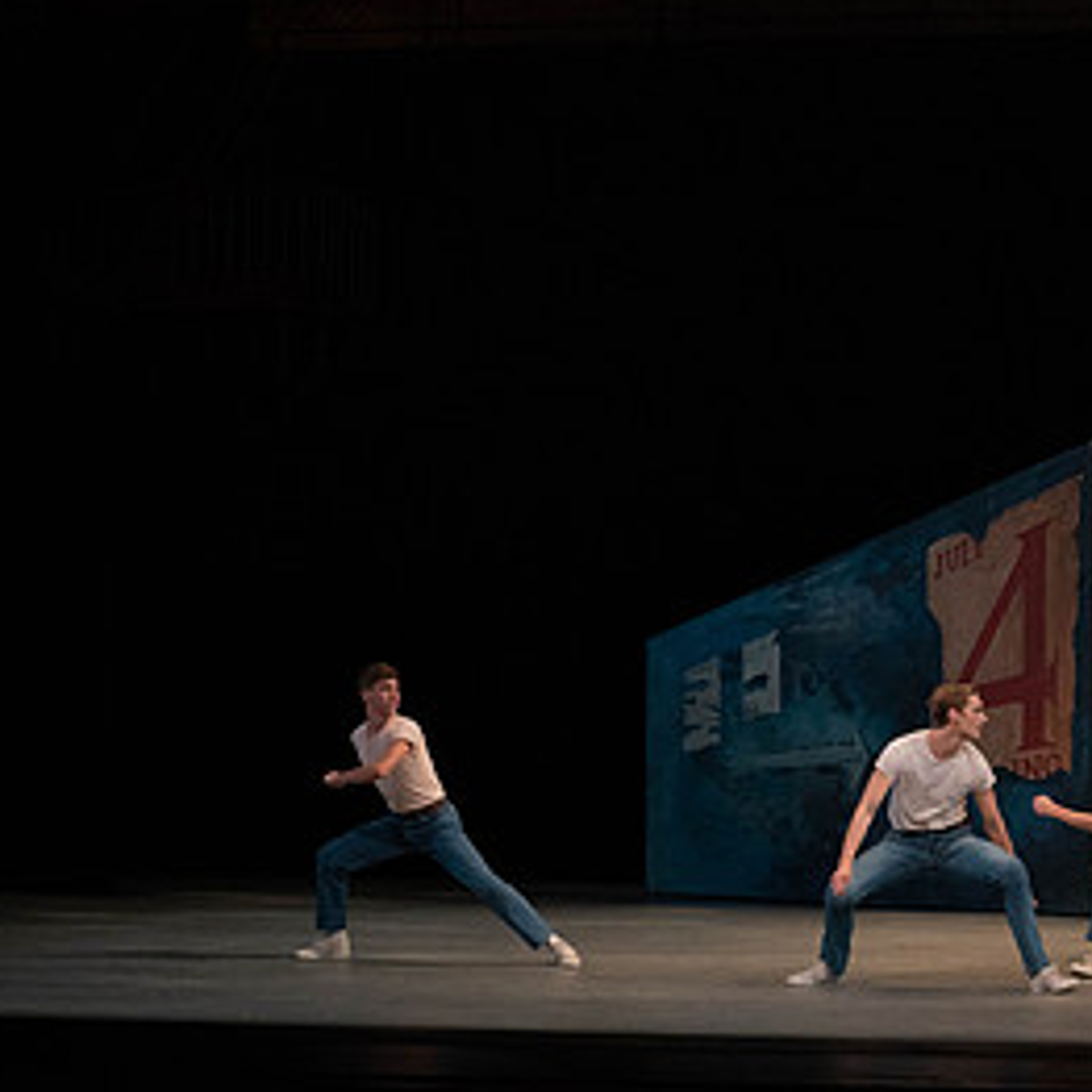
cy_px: 569
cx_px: 1113
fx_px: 5246
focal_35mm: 147
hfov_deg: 11.7
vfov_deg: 11.9
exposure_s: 1/400
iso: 3200
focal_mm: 78
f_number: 4.5
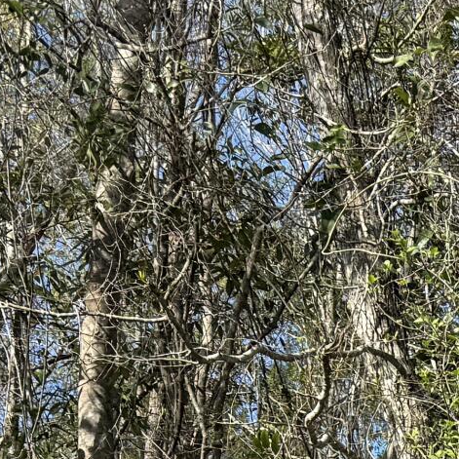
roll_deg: -1.0
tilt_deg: +4.3
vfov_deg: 11.2
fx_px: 2025
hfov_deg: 11.8
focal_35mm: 135
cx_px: 861
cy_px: 1044
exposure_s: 1/1949
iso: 80
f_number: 1.78
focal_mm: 6.76
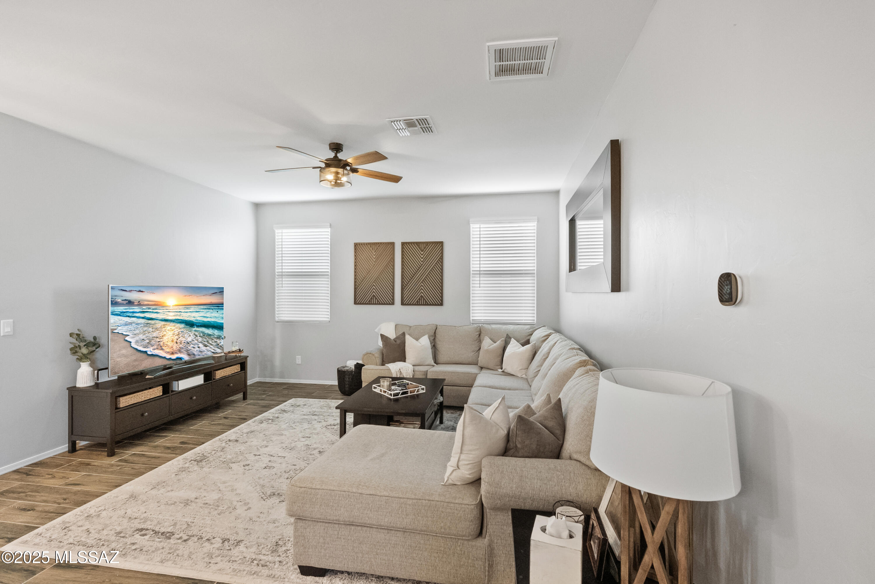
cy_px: 292
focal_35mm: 16
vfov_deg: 73.8
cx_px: 438
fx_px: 389
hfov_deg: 96.7
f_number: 8
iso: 12800
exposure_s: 1/20
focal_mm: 16
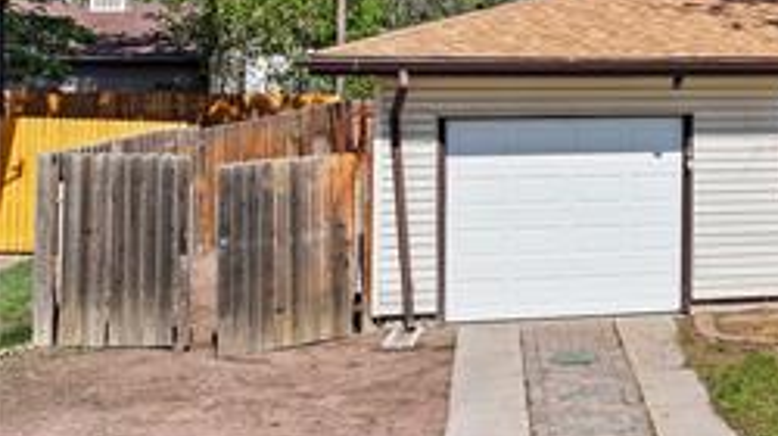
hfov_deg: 26.9
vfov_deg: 17.7
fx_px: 1381
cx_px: 993
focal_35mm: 67
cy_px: 51
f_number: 2.8
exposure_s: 1/1250
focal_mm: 12.29
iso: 120
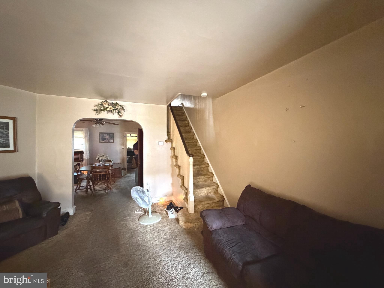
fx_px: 155
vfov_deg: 85.7
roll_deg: +0.0
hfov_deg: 102.1
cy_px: 144
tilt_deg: -1.3
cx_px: 192
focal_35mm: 14
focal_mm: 2.22
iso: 1250
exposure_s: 1/40
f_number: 2.2
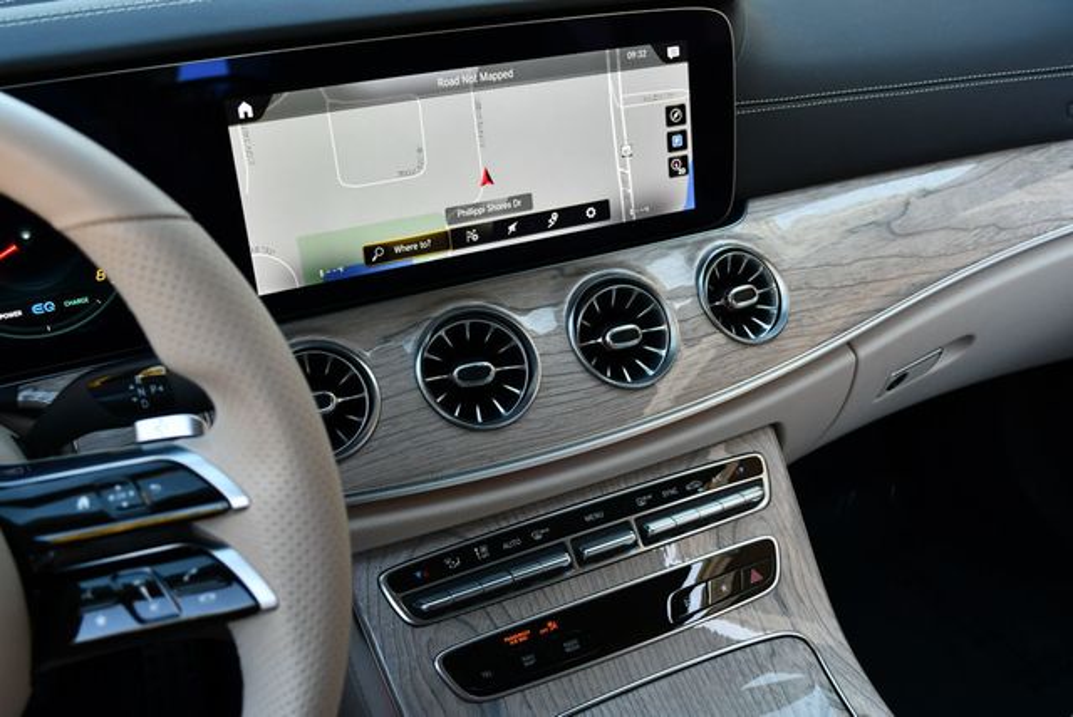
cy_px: 358
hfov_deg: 53.1
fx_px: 1074
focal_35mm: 36
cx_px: 536
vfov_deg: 36.9
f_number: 3.5
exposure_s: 1/250
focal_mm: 18
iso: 450
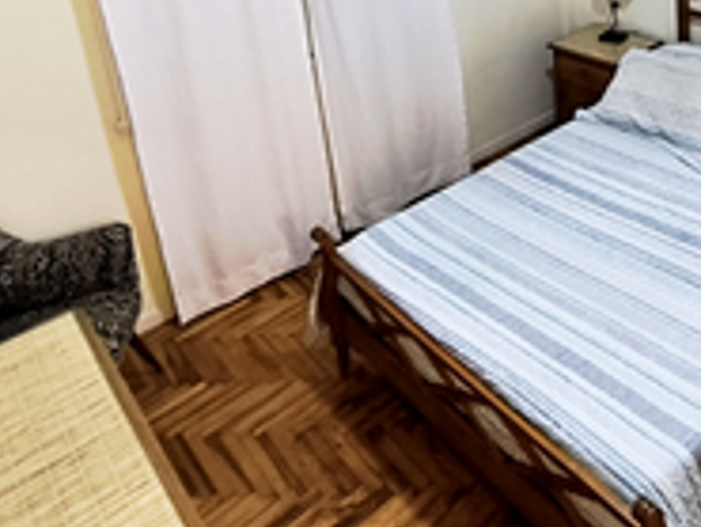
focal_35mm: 38
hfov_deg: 47.0
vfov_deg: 33.9
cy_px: -19
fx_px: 770
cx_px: 530
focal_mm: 1.65
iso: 500
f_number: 2.2
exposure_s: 1/25
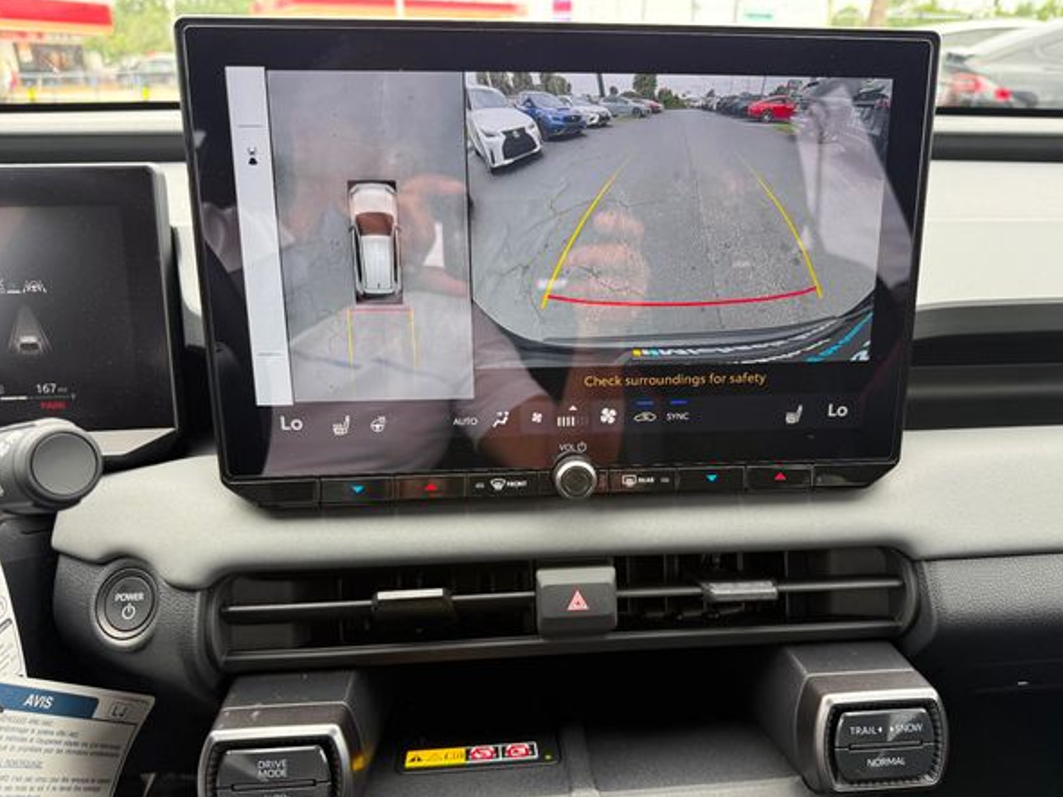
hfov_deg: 67.3
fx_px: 798
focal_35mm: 26
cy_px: 425
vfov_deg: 53.0
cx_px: 558
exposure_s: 1/344
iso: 100
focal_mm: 6.76
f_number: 1.78
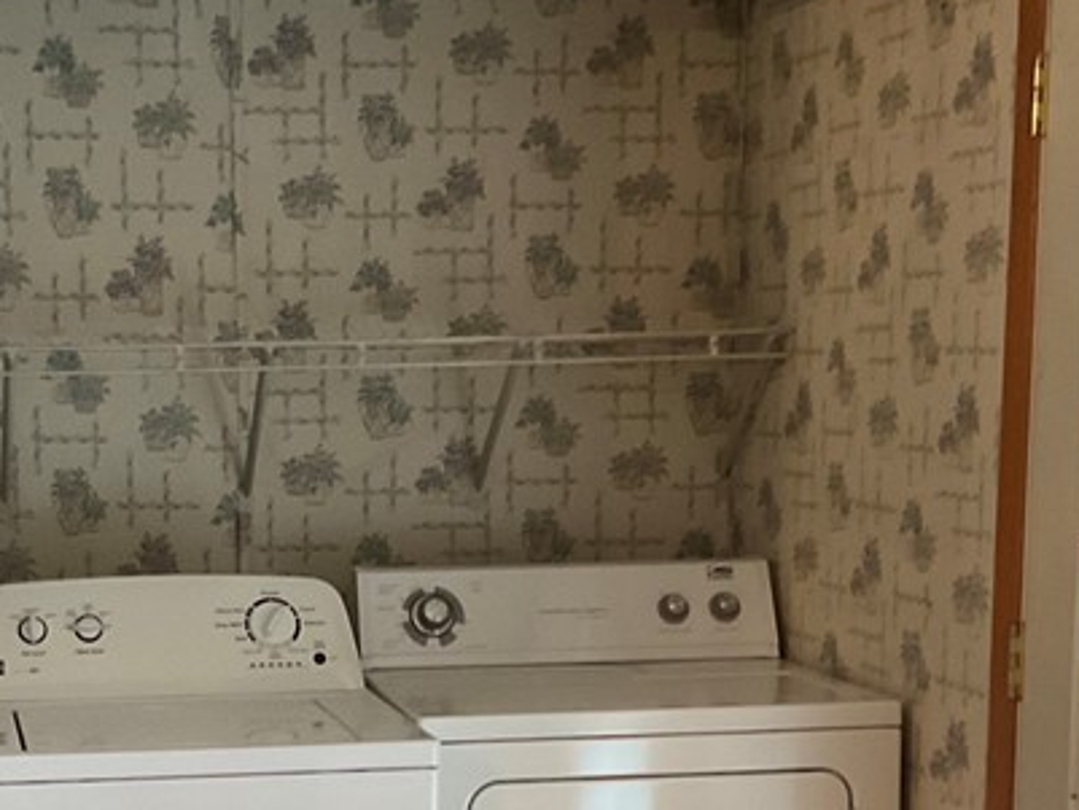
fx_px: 2307
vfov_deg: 19.7
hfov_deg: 25.8
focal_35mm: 74
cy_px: 659
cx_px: 207
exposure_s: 1/40
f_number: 1.8
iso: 250
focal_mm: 3
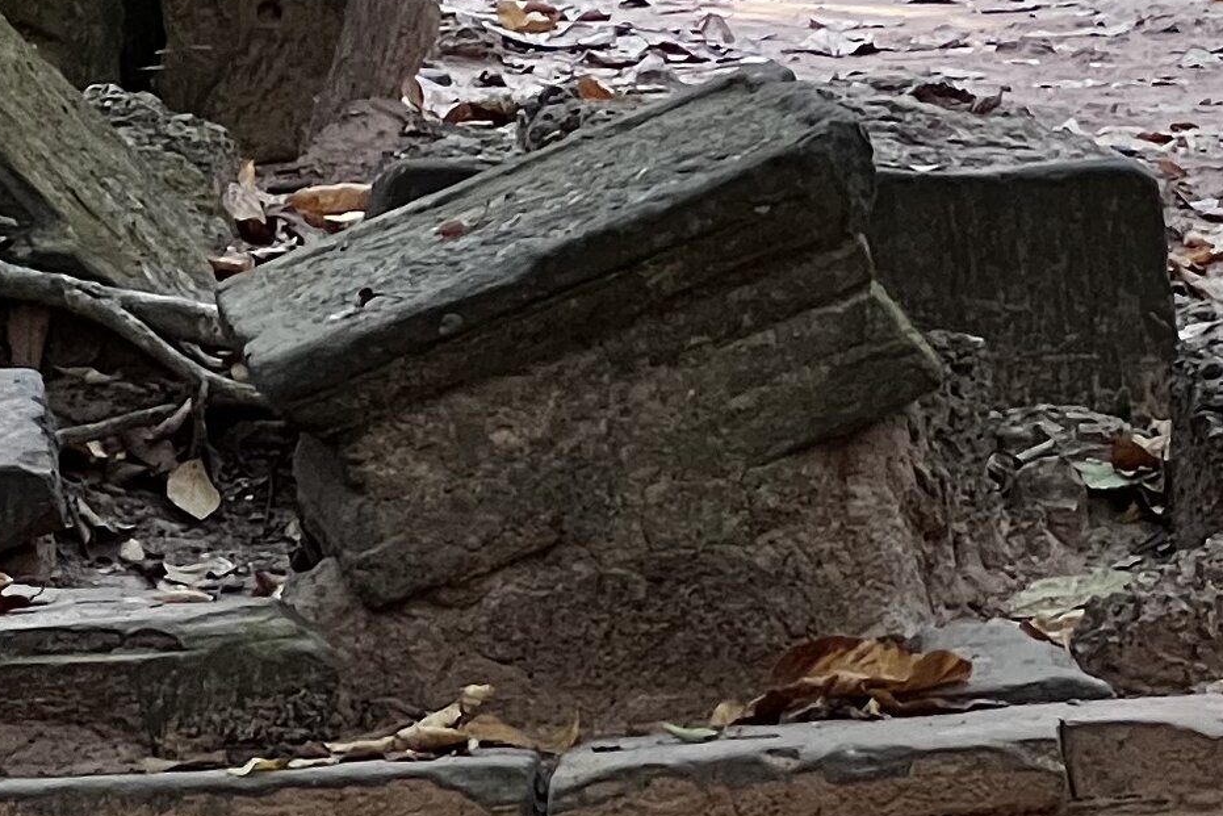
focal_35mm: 344
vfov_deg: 3.9
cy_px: -905
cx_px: 1184
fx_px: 11687
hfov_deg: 6.0
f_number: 2.8
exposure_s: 1/97
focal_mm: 9
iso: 250
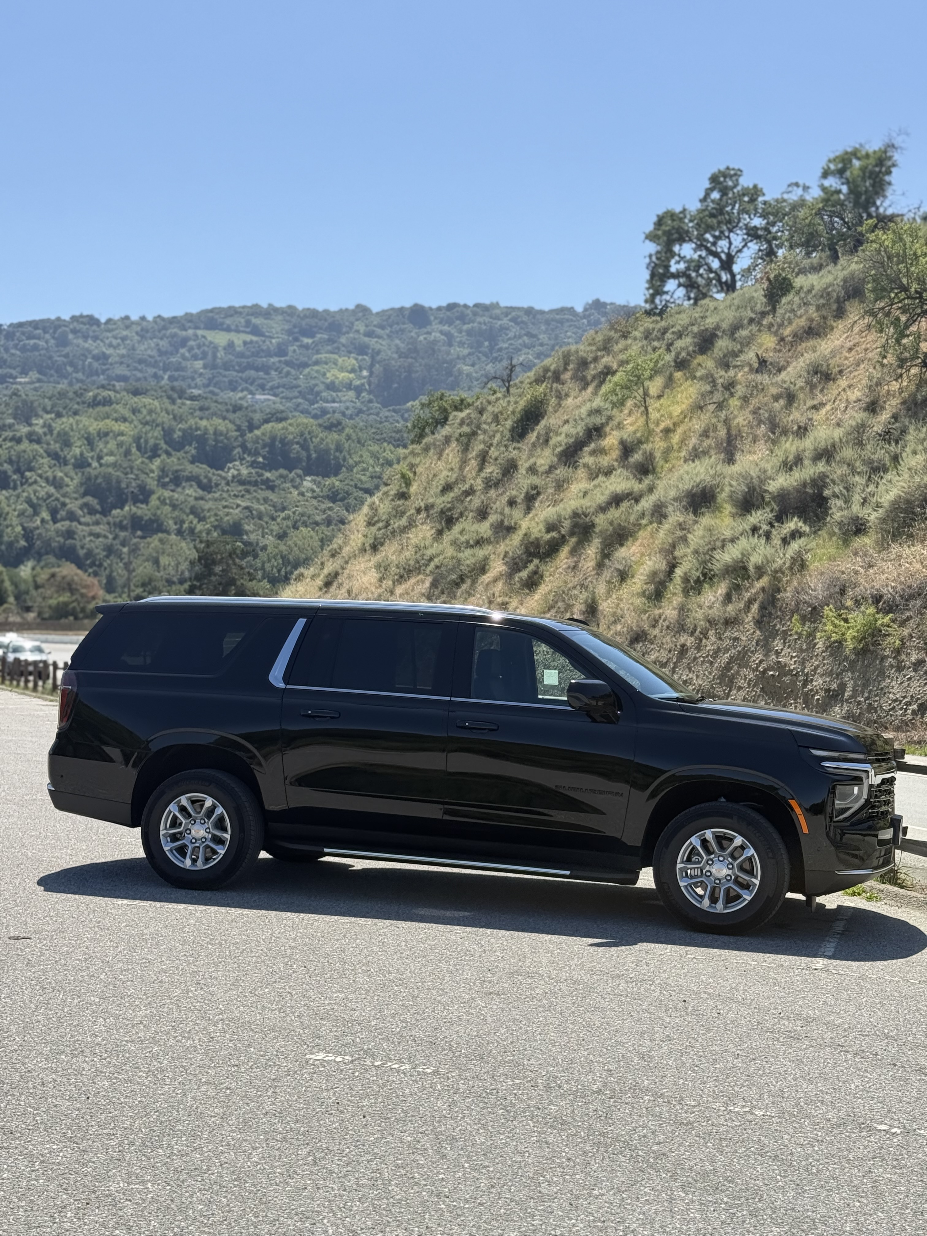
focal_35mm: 48
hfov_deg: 30.3
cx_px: 464
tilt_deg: +0.9
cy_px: 618
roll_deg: -0.1
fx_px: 1714
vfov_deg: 39.7
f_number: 1.78
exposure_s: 1/2667
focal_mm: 6.76
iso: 100
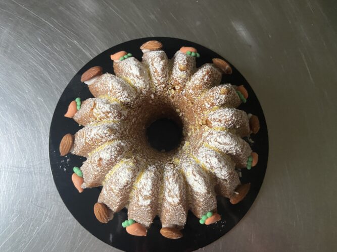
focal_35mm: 26
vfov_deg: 53.0
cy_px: 126
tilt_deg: -82.0
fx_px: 253
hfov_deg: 67.3
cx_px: 168
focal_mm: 4.25
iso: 320
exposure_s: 1/33
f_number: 1.8
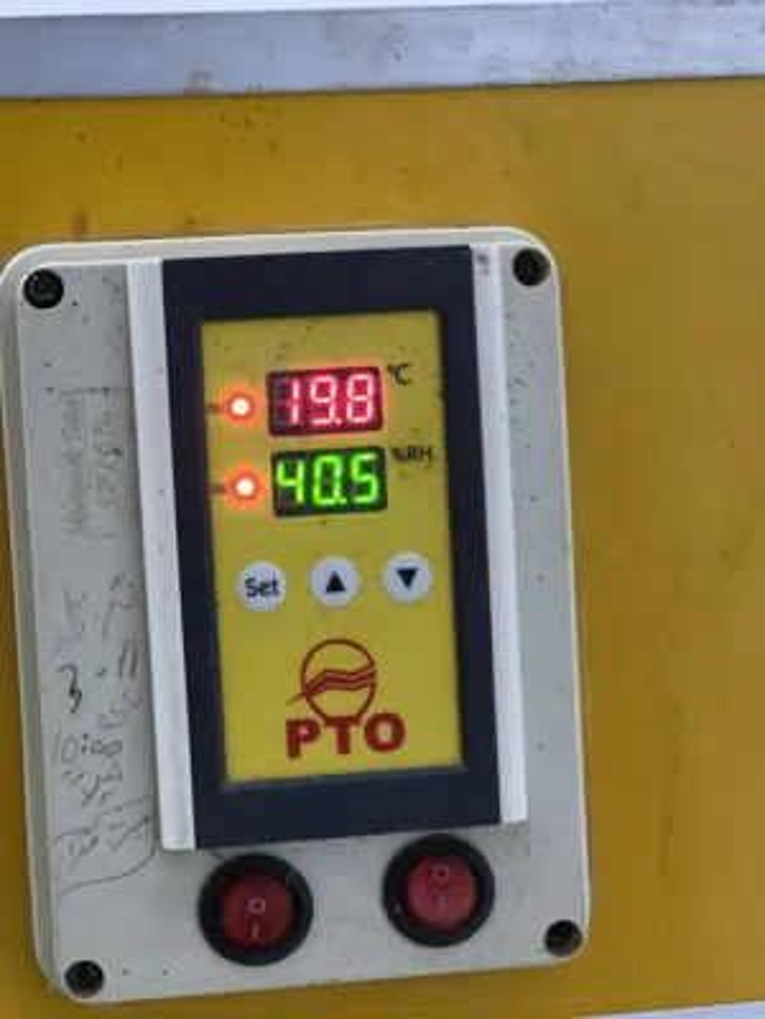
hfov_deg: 19.1
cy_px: 510
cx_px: 382
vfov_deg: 25.3
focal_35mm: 77
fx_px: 2269
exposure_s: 1/26
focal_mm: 9
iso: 400
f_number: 2.8
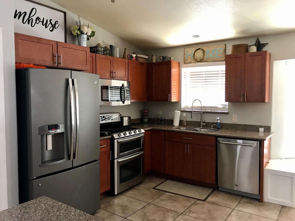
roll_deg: -0.3
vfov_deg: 49.7
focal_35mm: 28
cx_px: 148
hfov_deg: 63.4
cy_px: 110
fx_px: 239
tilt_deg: -3.4
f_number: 1.8
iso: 64
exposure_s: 1/15
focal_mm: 3.99
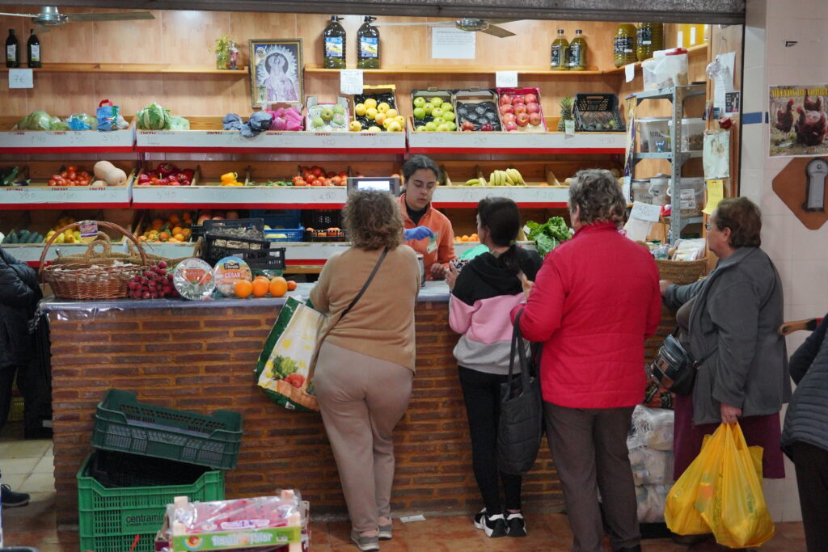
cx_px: 414
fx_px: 1012
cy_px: 276
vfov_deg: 30.5
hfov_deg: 44.5
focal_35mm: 44
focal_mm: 44
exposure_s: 1/400
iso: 8000
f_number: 4.5
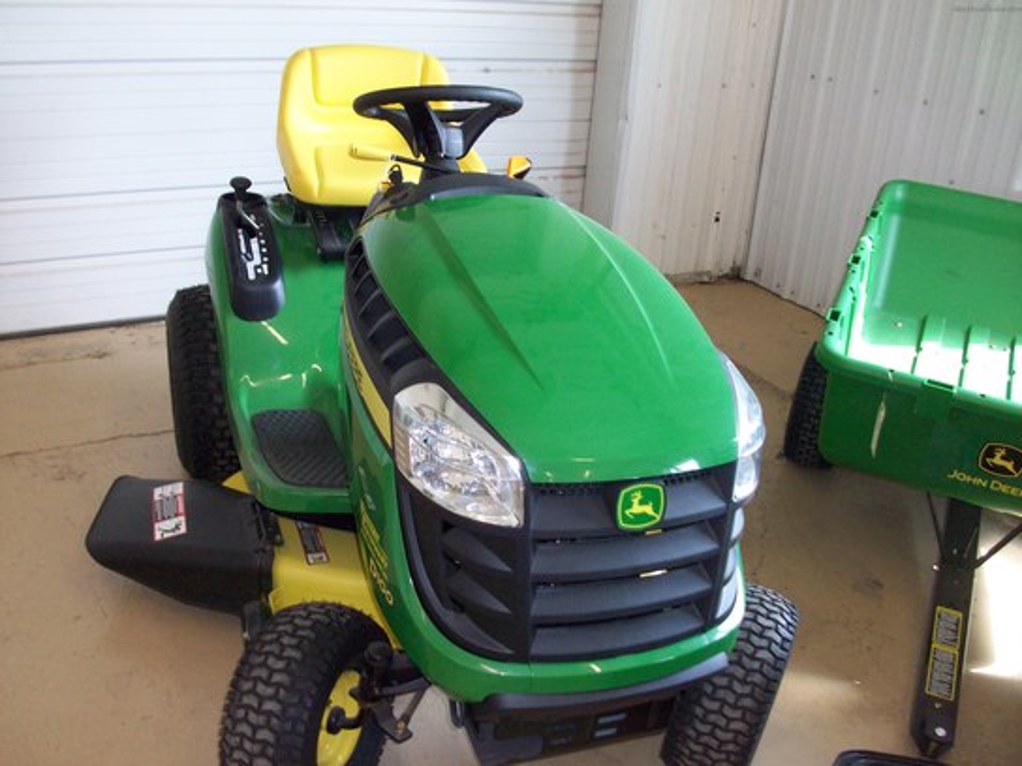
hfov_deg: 54.0
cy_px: 383
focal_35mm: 34
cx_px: 511
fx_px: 1004
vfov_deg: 41.8
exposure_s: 1/60
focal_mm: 5.7
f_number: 2.8
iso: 160
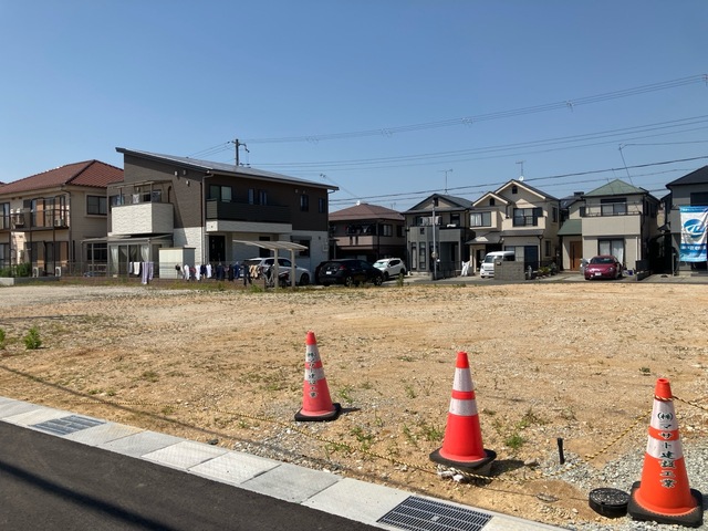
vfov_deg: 49.7
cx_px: 354
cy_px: 266
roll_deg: -0.3
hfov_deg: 63.4
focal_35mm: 28
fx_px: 573
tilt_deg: +1.4
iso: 32
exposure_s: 1/3247
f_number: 1.8
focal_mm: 3.99
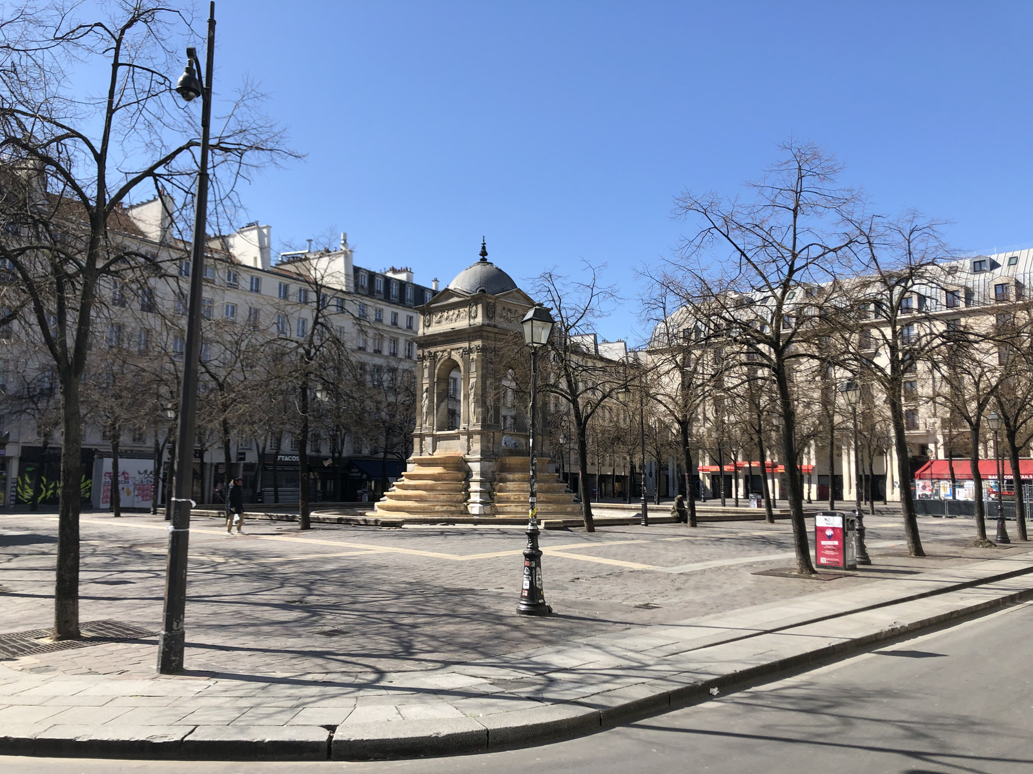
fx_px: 836
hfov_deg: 63.4
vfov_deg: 49.7
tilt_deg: +8.3
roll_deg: -0.2
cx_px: 516
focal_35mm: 28
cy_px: 387
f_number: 1.8
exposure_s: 1/1517
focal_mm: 4
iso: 20
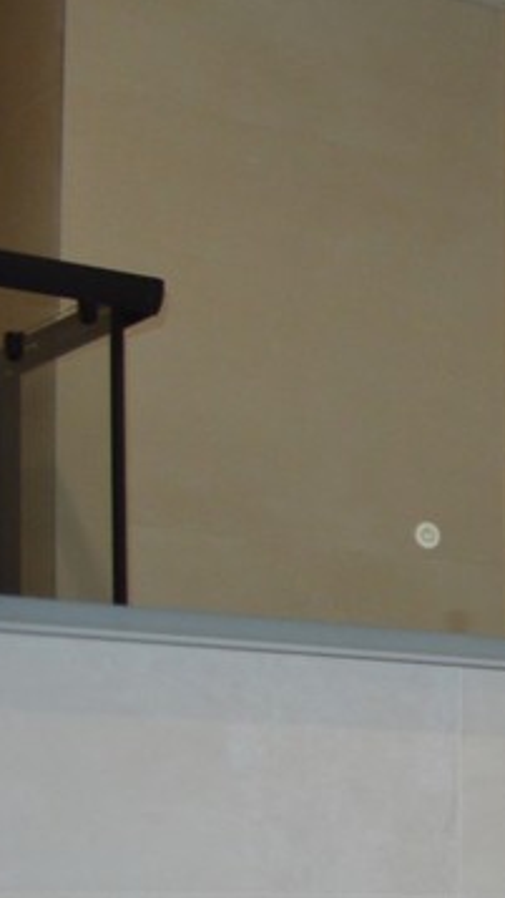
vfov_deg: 21.6
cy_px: 908
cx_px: 1447
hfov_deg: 10.0
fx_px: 2260
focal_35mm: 95
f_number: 3.5
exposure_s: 1/60
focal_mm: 18
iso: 400
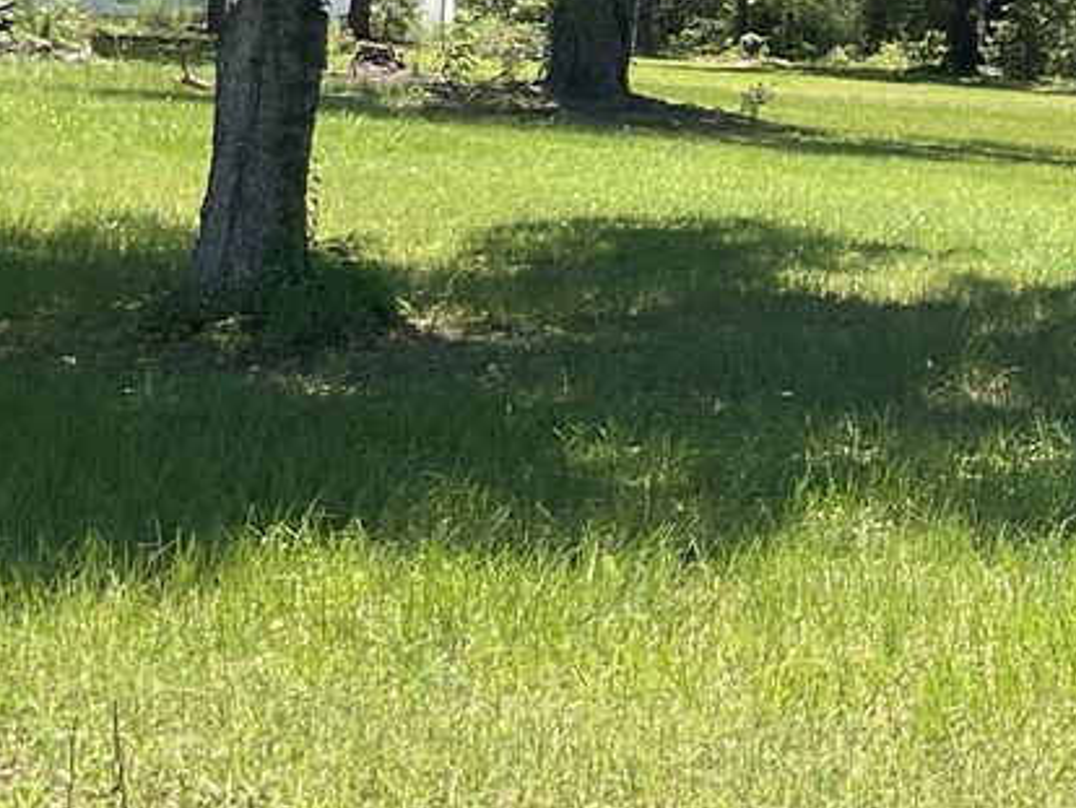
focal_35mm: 105
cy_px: -35
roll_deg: -1.4
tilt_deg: +1.4
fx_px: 3266
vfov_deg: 13.9
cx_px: 1463
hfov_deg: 17.4
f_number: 1.8
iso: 16
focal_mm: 3
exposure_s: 1/842
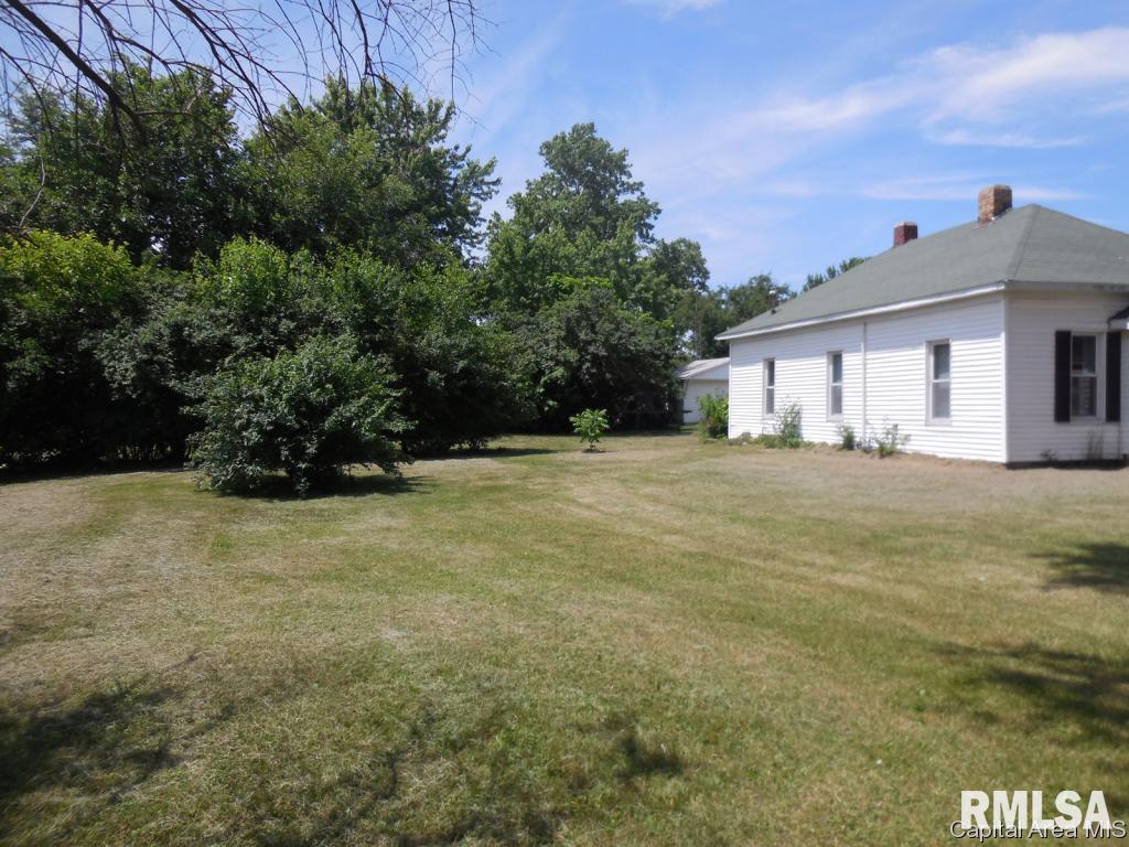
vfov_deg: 54.9
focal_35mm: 25
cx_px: 564
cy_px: 424
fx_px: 815
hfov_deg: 69.4
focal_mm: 4.5
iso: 125
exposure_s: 1/1000
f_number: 3.1
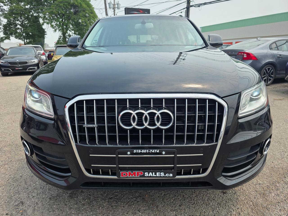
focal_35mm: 23
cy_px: 108
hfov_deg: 73.9
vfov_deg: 58.9
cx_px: 144
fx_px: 191
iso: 80
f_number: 1.7
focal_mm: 6.3
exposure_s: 1/3203
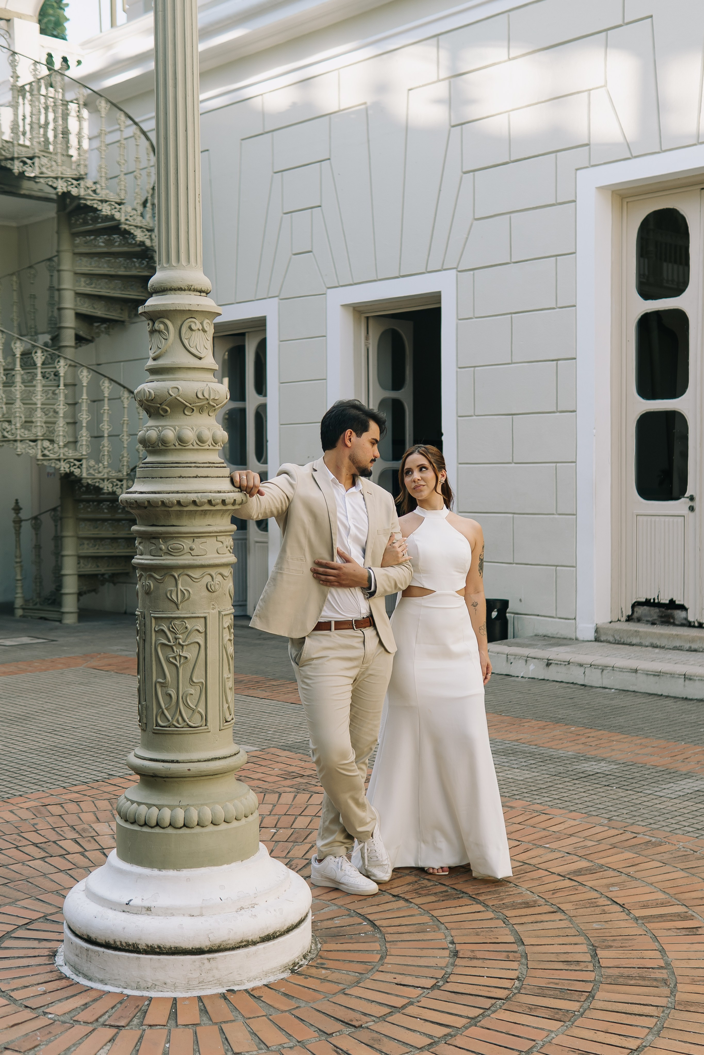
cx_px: 352
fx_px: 1320
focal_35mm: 45
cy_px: 528
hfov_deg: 29.9
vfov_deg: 43.6
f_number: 2.5
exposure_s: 1/200
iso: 80
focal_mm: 30
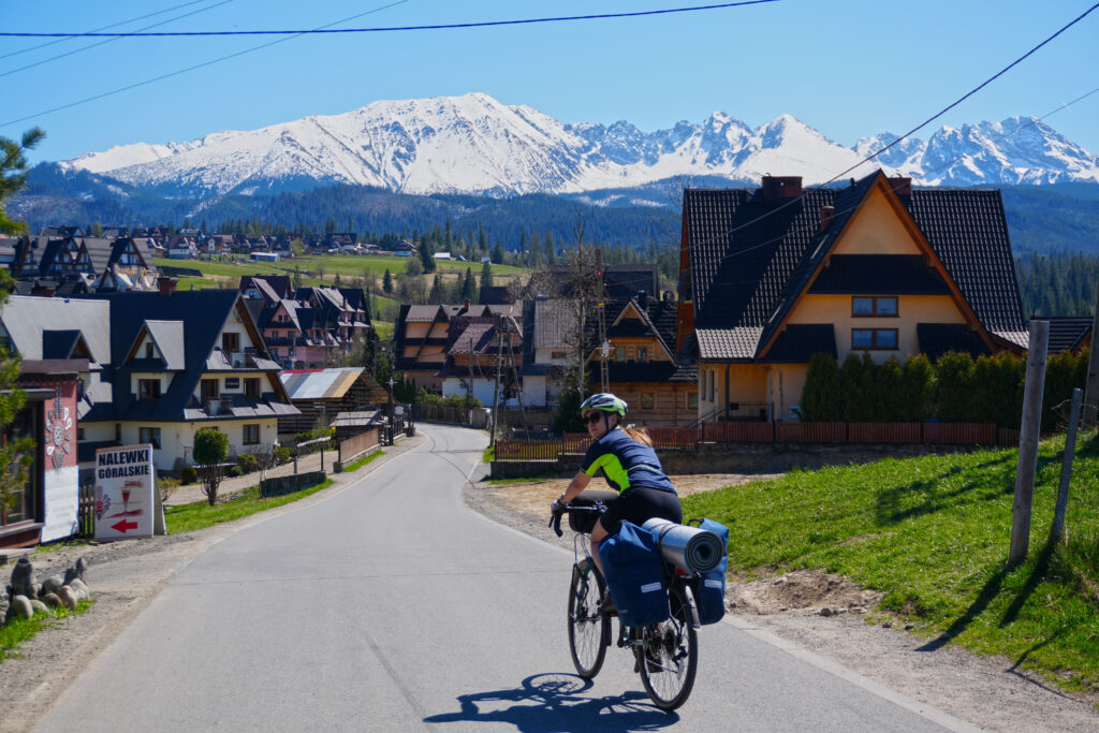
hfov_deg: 37.8
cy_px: 366
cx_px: 550
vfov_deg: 25.8
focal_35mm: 52
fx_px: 1603
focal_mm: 35
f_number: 5.6
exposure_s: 1/640
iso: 100
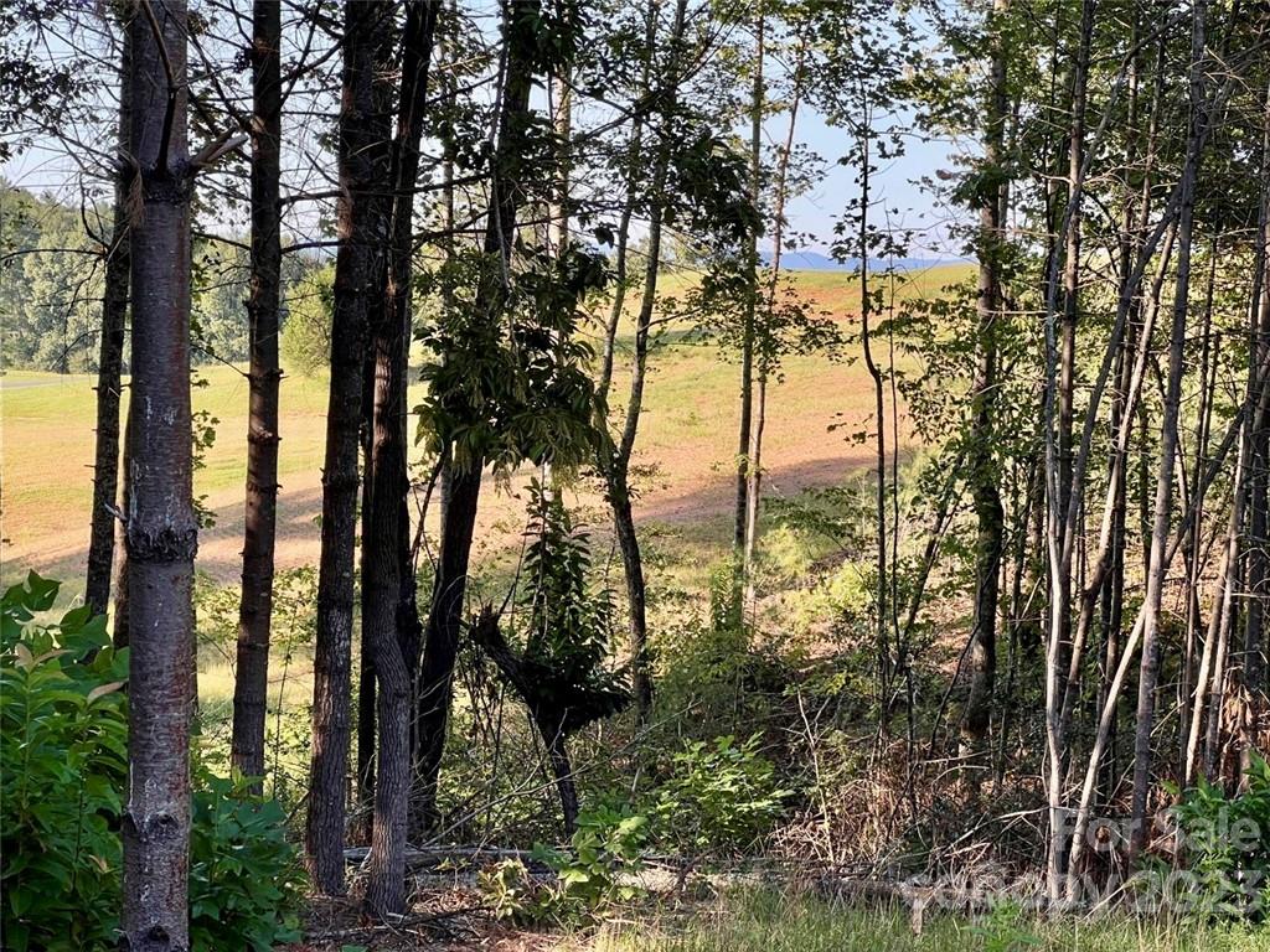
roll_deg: -1.6
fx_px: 2825
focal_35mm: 77
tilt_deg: -2.9
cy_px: 476
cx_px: 635
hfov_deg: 25.3
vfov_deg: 19.1
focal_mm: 9
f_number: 2.8
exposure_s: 1/148
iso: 32
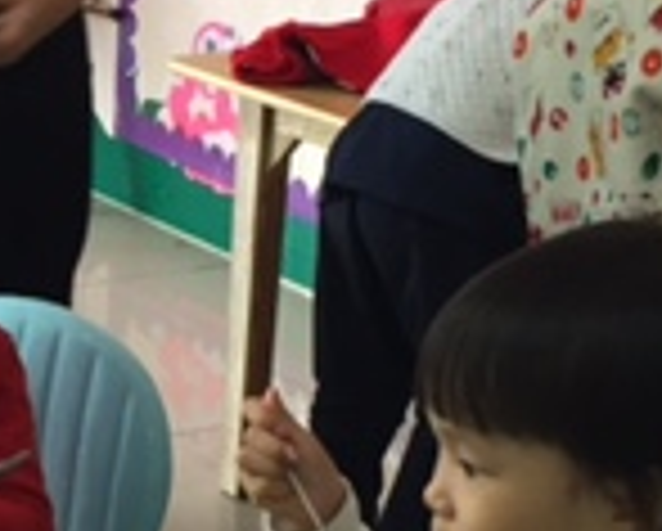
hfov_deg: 15.0
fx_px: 2413
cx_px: -180
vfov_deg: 12.6
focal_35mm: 123
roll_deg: -0.9
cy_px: 279
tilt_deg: -17.2
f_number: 2.2
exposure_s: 1/33
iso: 80
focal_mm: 4.15
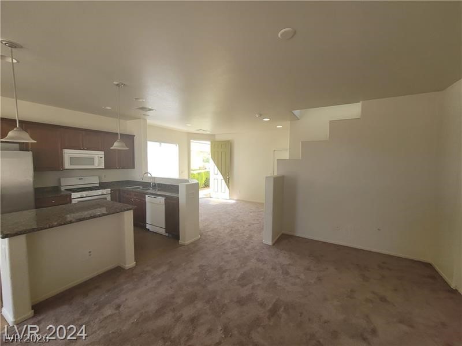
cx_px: 231
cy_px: 173
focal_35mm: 13
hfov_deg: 106.2
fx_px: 174
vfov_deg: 89.9
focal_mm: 2.2
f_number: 2.2
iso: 80
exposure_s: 1/120
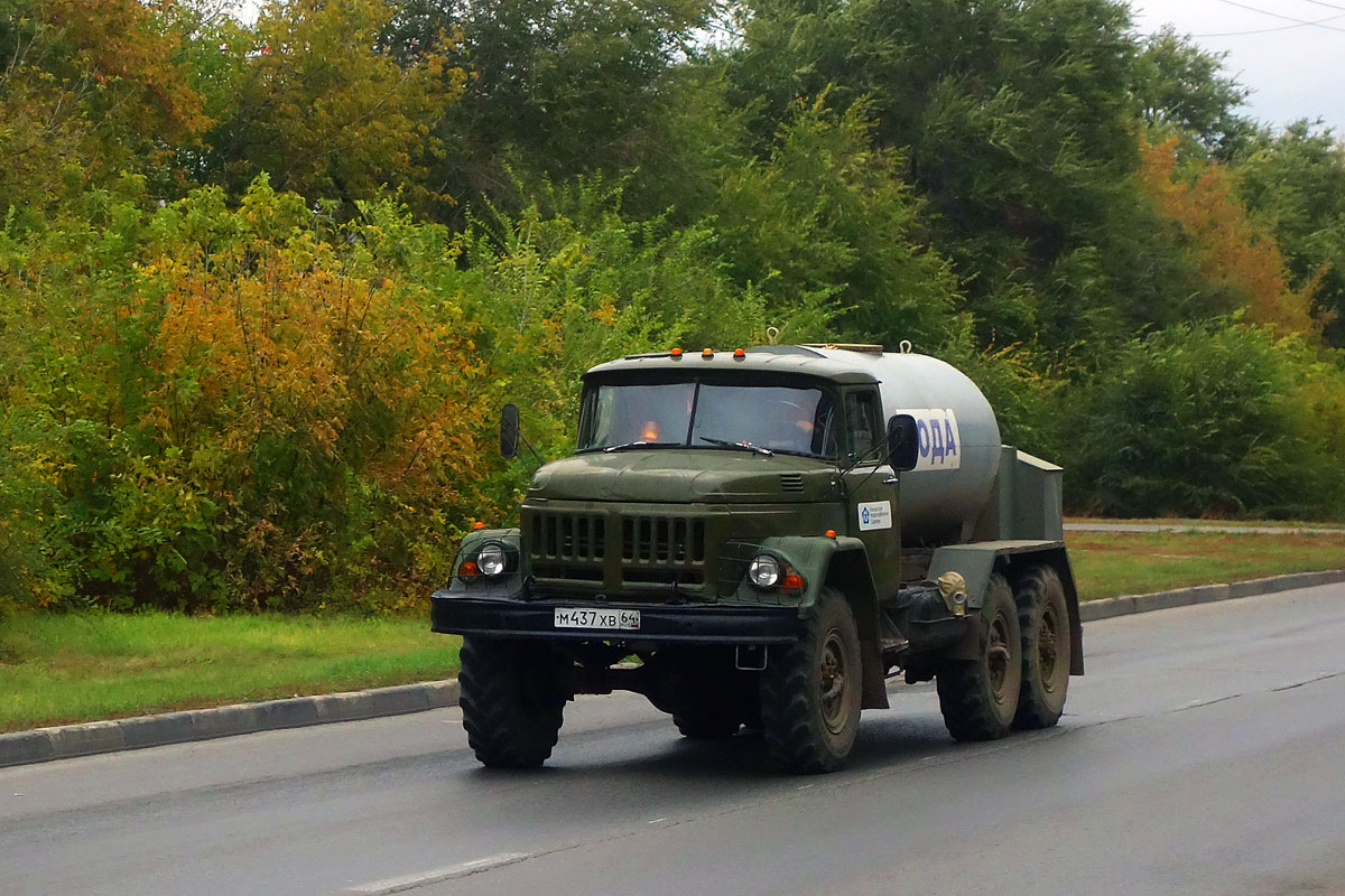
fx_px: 2839
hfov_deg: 26.7
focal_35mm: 76
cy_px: 448
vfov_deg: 17.9
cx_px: 672
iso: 500
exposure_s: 1/500
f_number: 4
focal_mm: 28.18
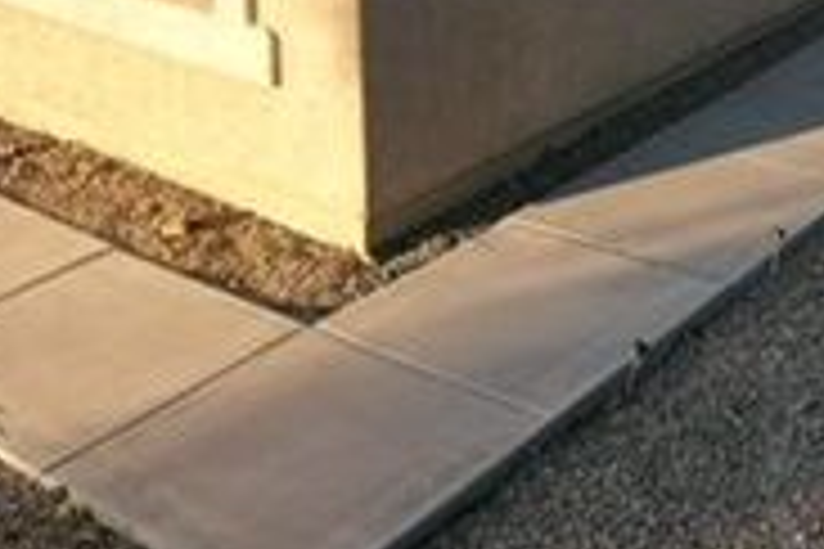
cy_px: -176
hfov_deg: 32.9
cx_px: 590
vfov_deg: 20.5
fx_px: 1373
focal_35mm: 60
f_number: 2.8
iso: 100
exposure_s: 1/100
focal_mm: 8.38
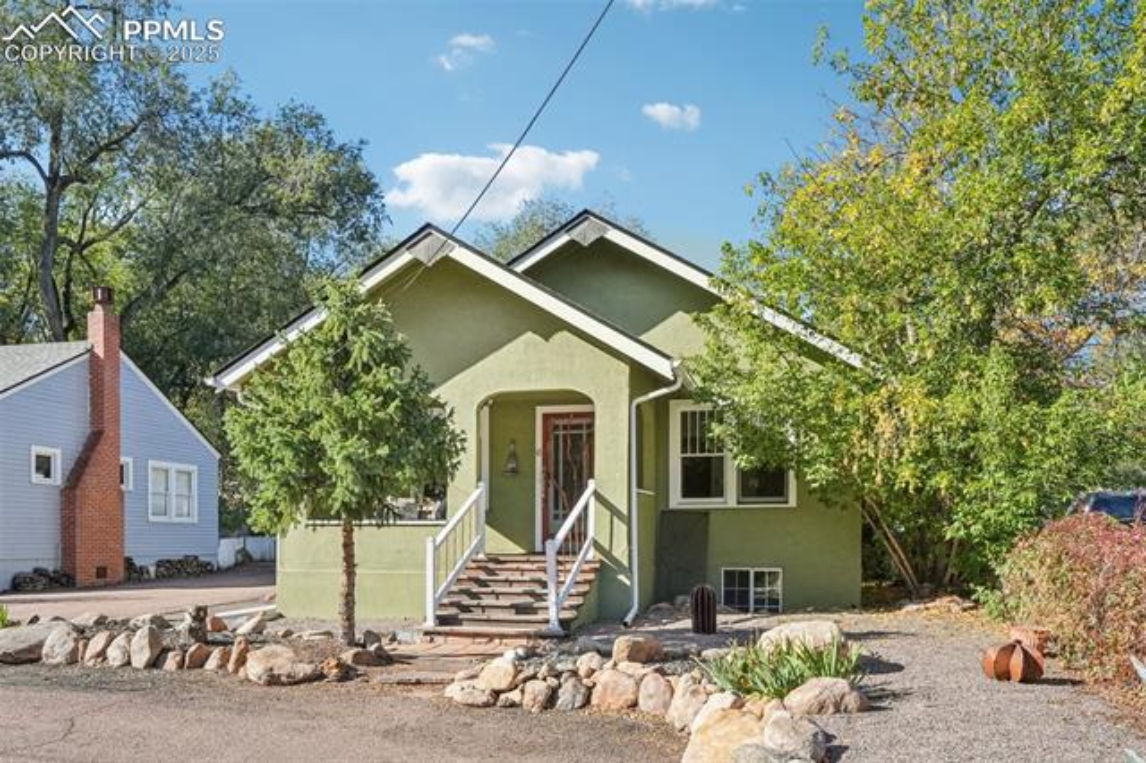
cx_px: 573
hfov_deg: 67.4
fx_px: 859
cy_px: 382
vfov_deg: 47.9
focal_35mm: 27
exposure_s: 1/800
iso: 800
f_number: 8
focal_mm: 18
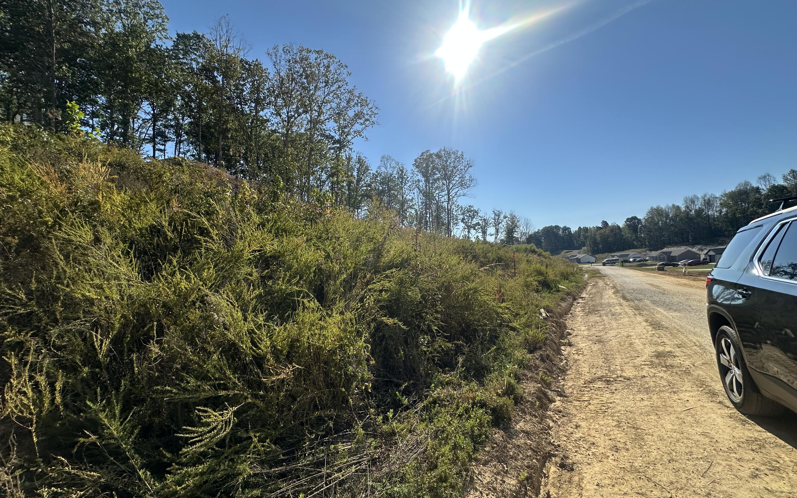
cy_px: 244
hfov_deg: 101.5
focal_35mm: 15
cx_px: 399
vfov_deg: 74.8
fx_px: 326
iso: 50
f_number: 2.2
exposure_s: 1/3300
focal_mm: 2.22
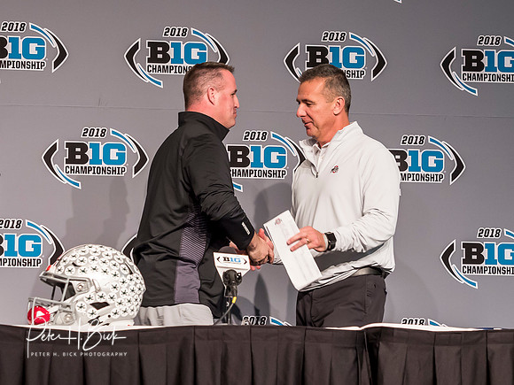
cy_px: 164
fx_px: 2466
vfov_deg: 8.9
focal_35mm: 166
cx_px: 251
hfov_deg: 11.9
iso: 1000
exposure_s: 1/200
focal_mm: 50
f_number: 4
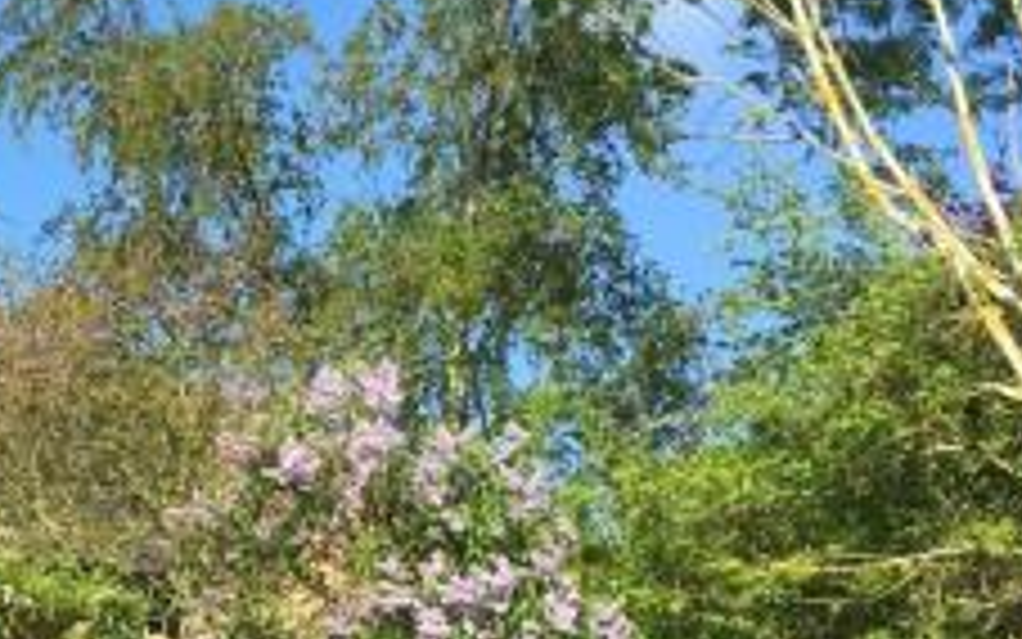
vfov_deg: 15.9
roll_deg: -1.8
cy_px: 767
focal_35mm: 79
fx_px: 2201
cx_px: 164
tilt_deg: +4.0
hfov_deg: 25.6
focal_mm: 4.15
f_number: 2.2
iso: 25
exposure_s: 1/827
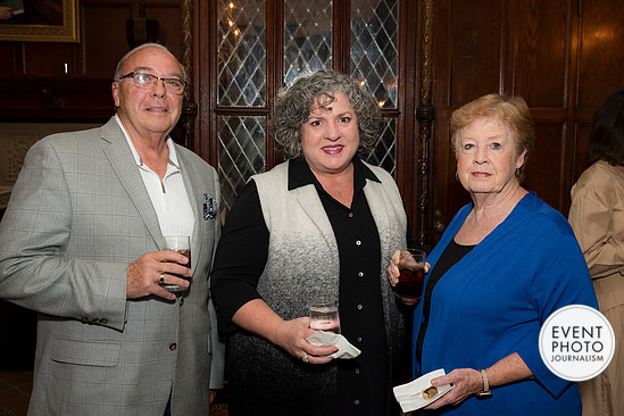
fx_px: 641
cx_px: 324
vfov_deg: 35.9
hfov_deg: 51.9
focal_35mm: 37
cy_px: 198
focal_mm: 35
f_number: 5.6
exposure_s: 1/125
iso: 800
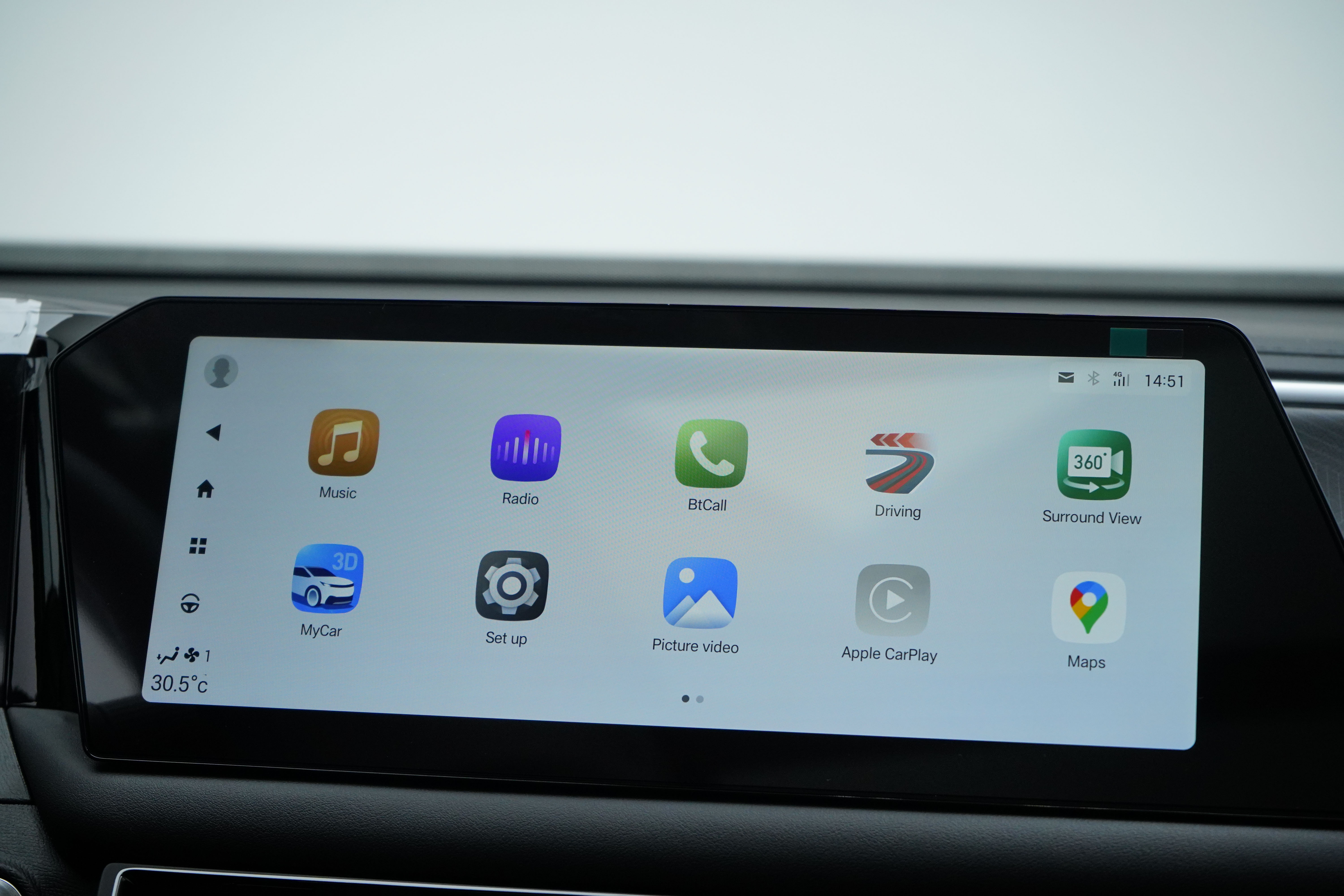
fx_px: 2613
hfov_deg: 28.8
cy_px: 448
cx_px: 672
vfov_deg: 19.5
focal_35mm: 70
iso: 2500
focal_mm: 70
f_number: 5.6
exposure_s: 1/200
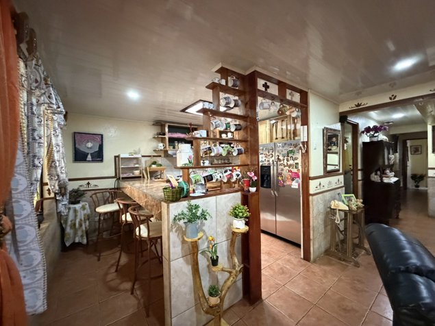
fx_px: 176
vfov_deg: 85.7
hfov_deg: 102.1
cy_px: 163
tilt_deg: +3.0
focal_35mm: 14
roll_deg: +3.3
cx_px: 218
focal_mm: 2.22
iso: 1250
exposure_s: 1/60
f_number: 2.2
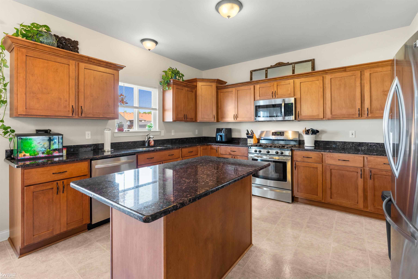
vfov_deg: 73.7
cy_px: 140
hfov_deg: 96.7
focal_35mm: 16
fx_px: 186
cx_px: 209
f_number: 5.6
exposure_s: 1/30
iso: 3200
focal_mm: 16
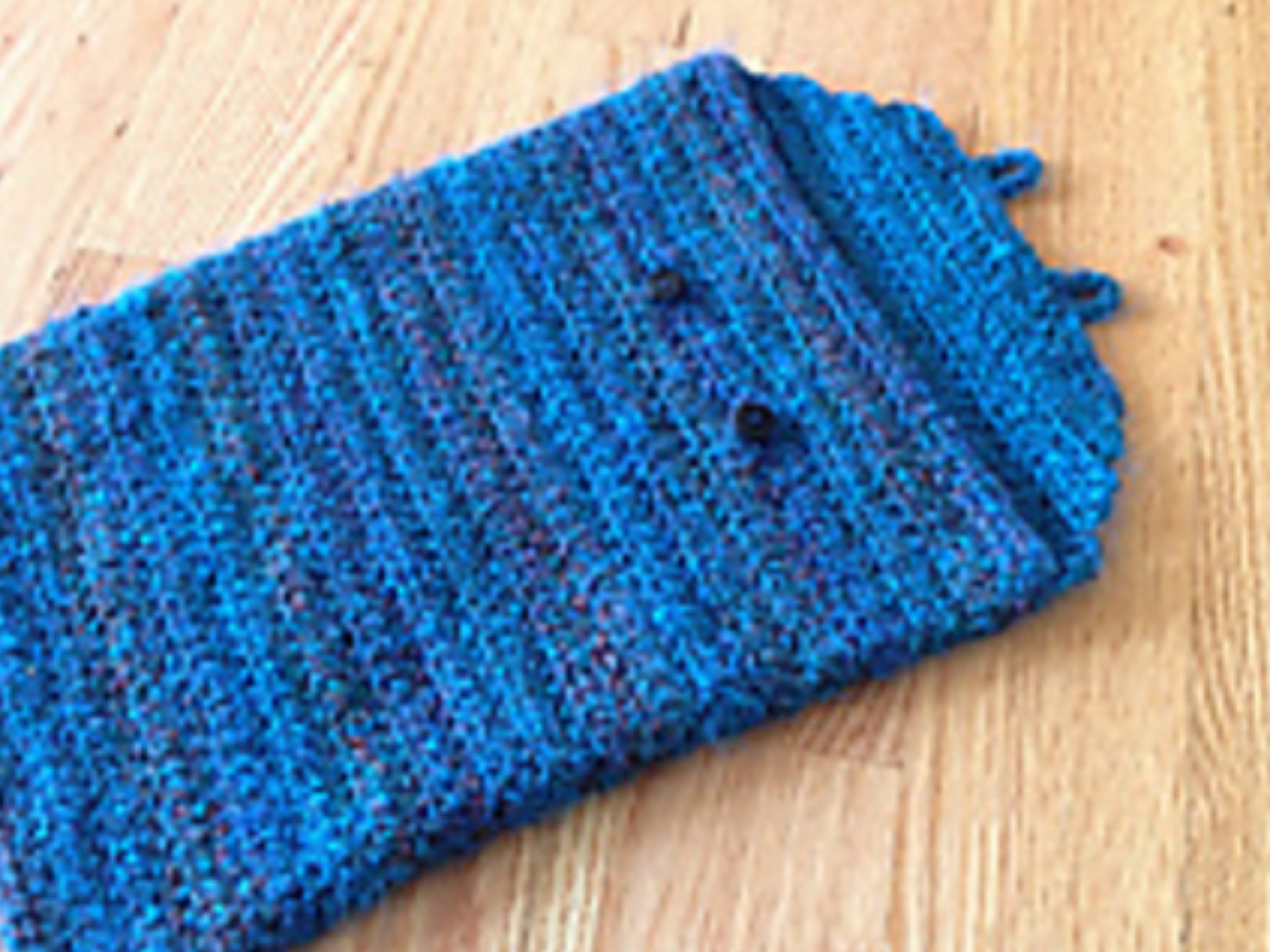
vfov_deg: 36.8
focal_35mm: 39
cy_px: 455
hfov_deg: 47.9
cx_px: 597
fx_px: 1430
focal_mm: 4.12
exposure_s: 1/20
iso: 160
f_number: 2.4
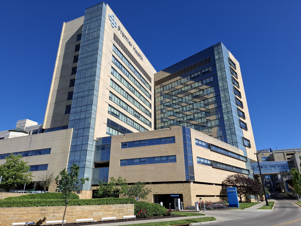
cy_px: 113
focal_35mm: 23
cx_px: 150
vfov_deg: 58.9
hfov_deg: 73.9
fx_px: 200
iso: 50
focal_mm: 5.54
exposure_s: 1/1965
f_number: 1.8
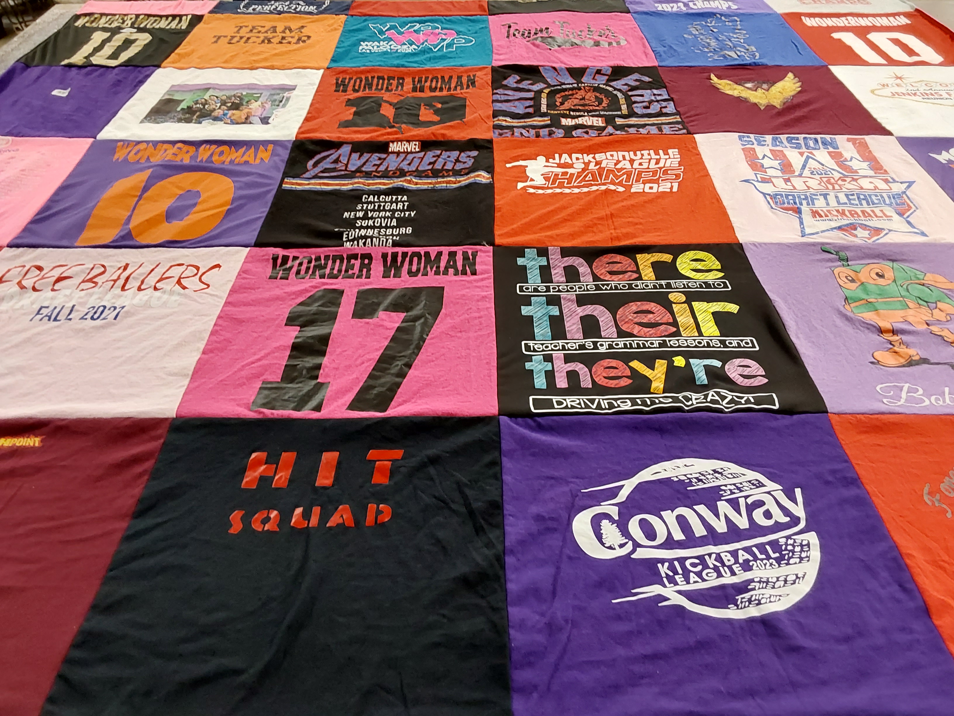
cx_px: 477
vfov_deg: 49.7
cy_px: 358
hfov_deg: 63.4
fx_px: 772
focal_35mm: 28
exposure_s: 1/50
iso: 160
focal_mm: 2.91
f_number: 1.9
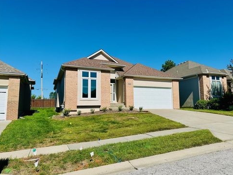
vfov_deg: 54.9
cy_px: 89
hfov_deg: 69.4
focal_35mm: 25
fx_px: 168
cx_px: 120
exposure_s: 1/7576
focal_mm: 6.86
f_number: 1.78
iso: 80
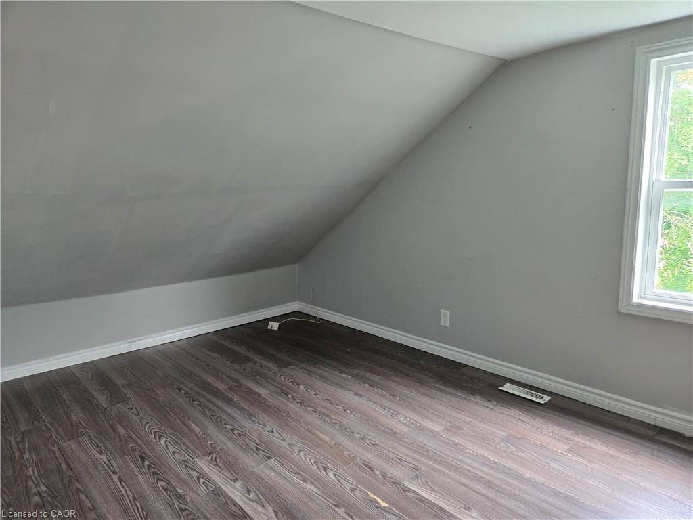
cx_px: 346
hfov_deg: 73.9
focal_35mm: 23
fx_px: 460
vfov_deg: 58.9
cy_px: 260
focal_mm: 5.4
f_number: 1.8
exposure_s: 1/120
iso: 500
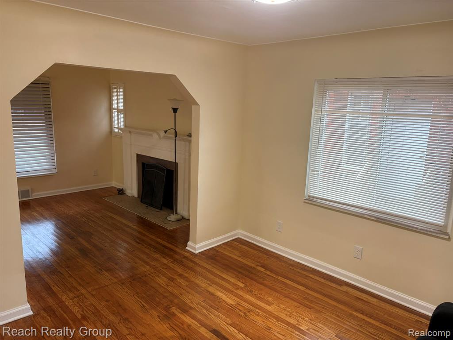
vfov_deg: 53.1
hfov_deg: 67.3
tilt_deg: -10.3
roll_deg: -1.5
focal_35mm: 26
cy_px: 170
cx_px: 226
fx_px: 340
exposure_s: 1/60
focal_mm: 5.96
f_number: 1.6
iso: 160
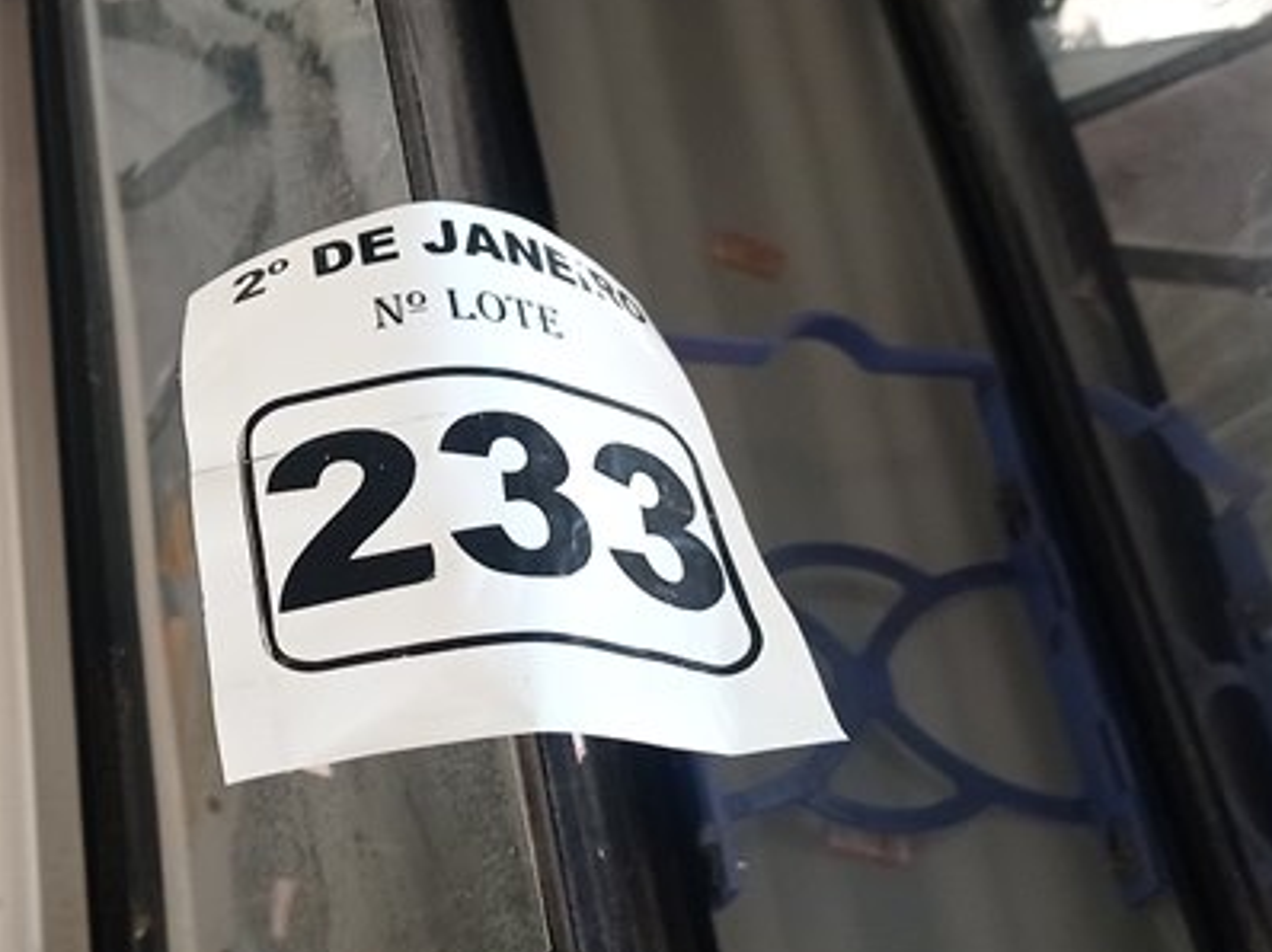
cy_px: 383
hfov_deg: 26.6
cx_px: 278
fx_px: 2644
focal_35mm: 72
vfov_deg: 20.4
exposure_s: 1/30
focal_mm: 4.7
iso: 234
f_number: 1.79
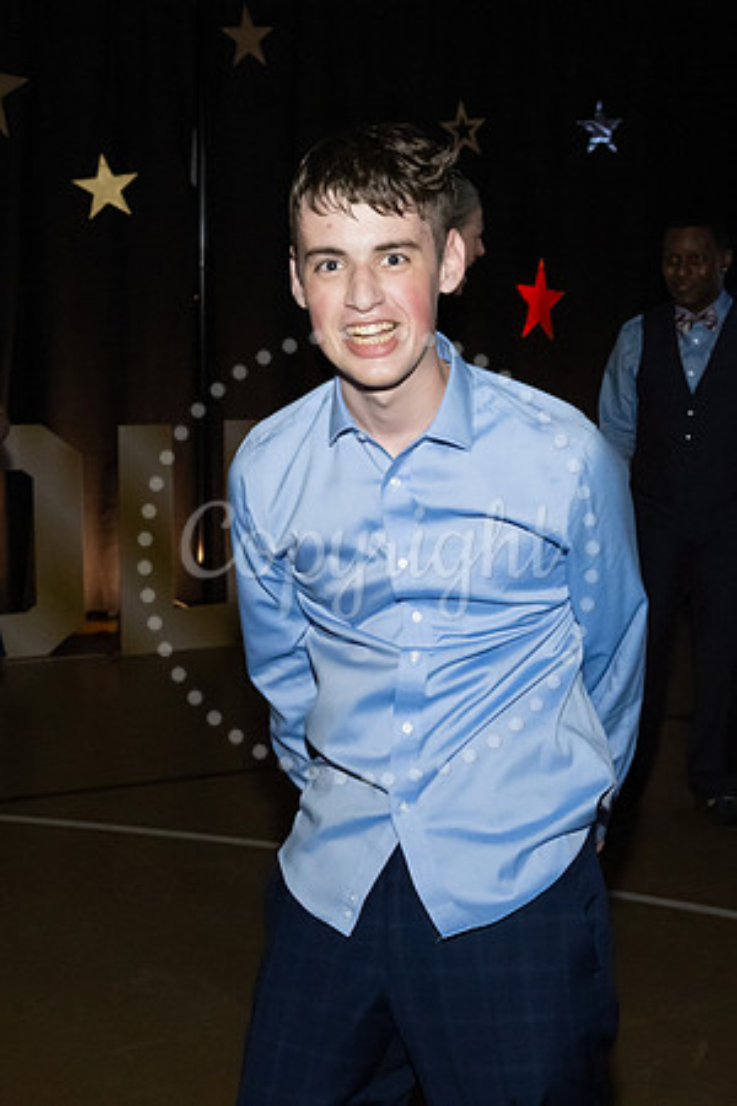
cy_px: 509
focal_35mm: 58
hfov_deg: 23.3
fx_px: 1790
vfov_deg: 34.3
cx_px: 339
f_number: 5.6
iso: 6400
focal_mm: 36
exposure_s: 1/100
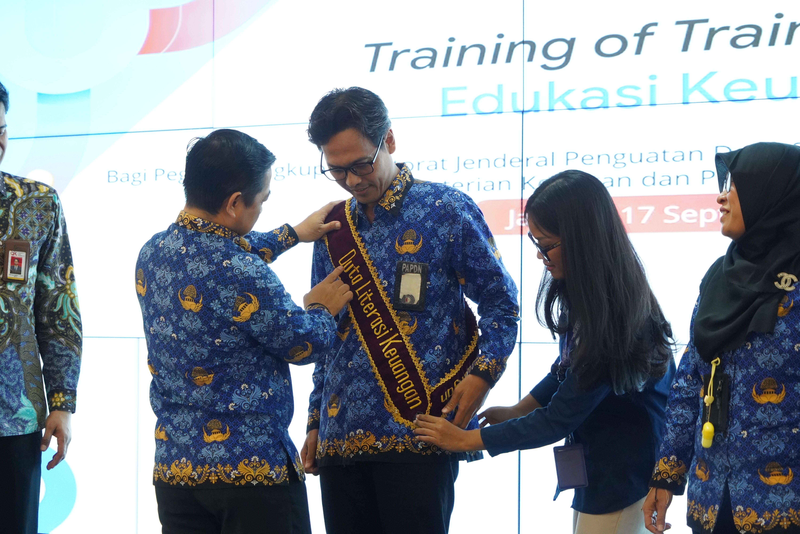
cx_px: 400
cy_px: 267
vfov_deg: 12.9
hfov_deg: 19.3
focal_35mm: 106
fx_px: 2355
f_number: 6.3
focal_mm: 106
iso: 8000
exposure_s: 1/160
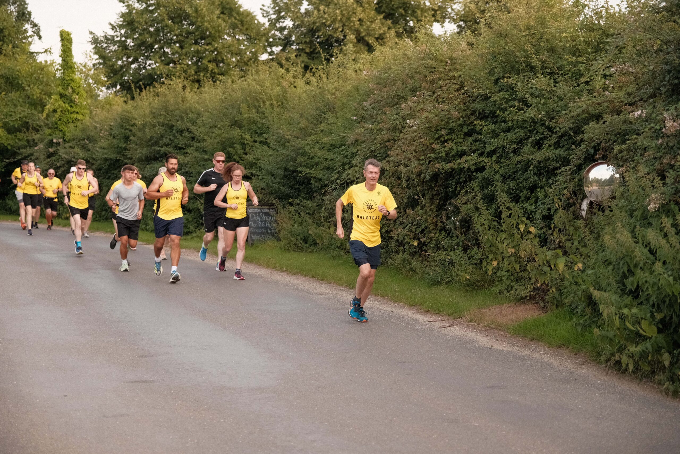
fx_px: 1568
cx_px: 340
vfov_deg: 16.5
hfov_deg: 24.5
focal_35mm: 83
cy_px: 227
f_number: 2.8
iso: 2000
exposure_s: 1/1600
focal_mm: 55
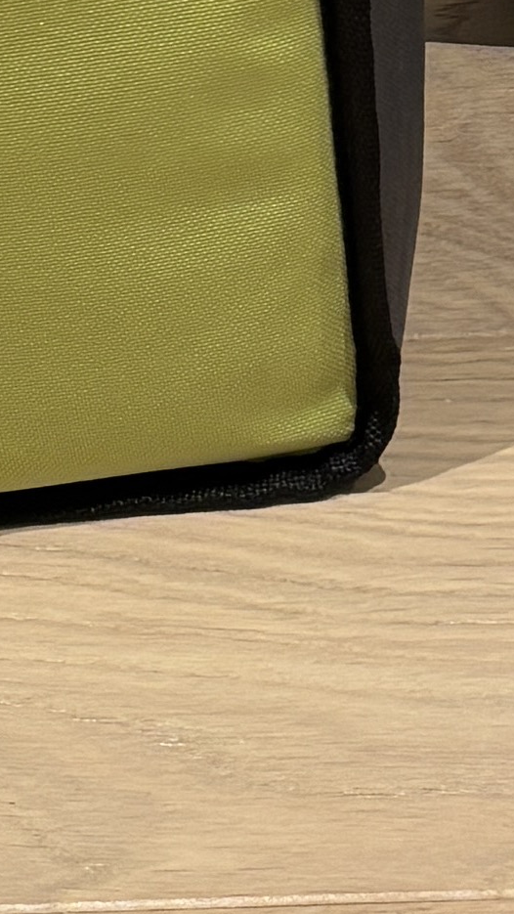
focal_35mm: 173
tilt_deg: -31.9
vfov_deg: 12.0
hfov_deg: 6.9
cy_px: -333
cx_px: 799
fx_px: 4191
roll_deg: +1.9
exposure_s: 1/50
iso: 125
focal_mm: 5.96
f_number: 1.6
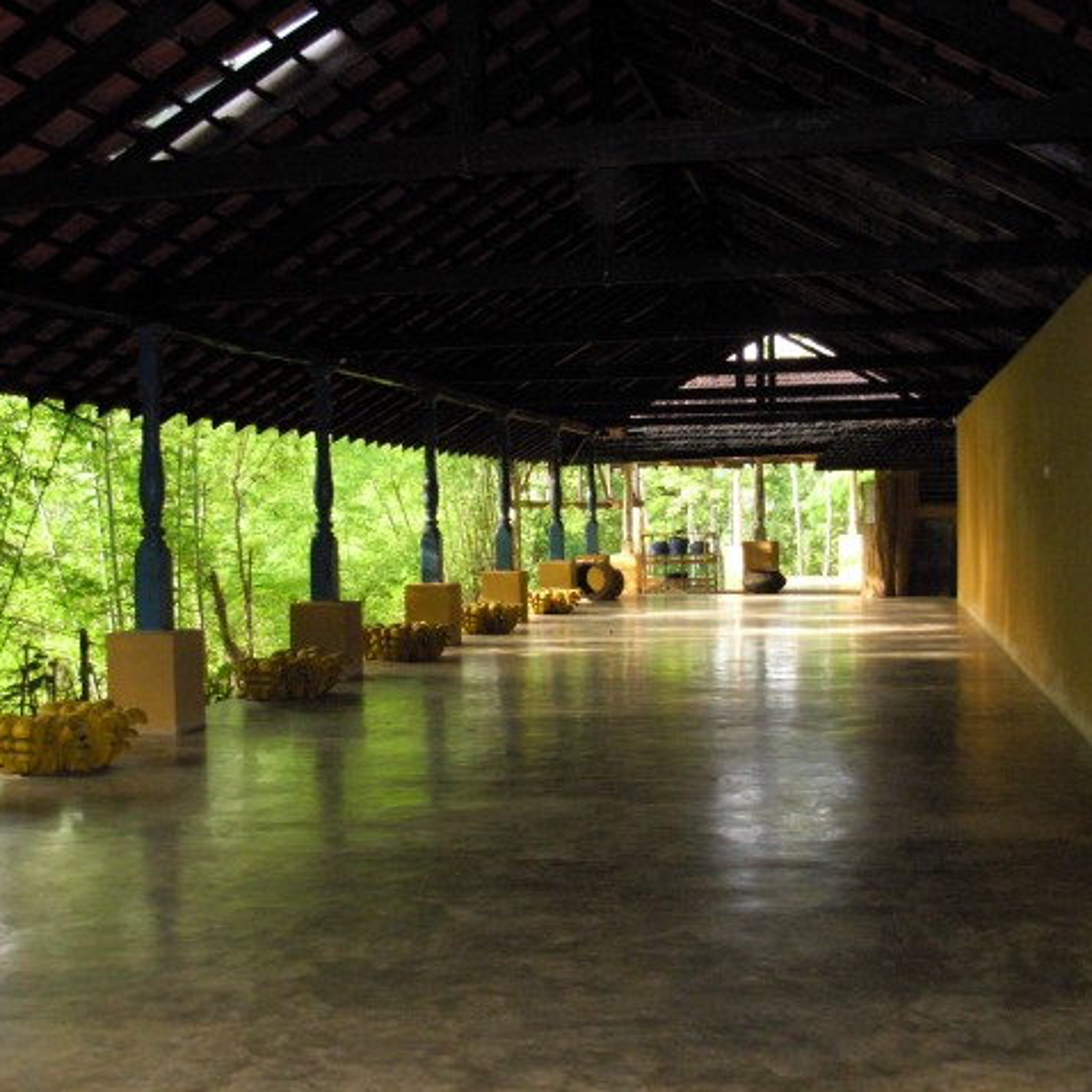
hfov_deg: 37.4
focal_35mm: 45
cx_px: 452
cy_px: 546
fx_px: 1606
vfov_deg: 37.6
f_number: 2.9
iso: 400
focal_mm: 6.3
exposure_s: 1/114
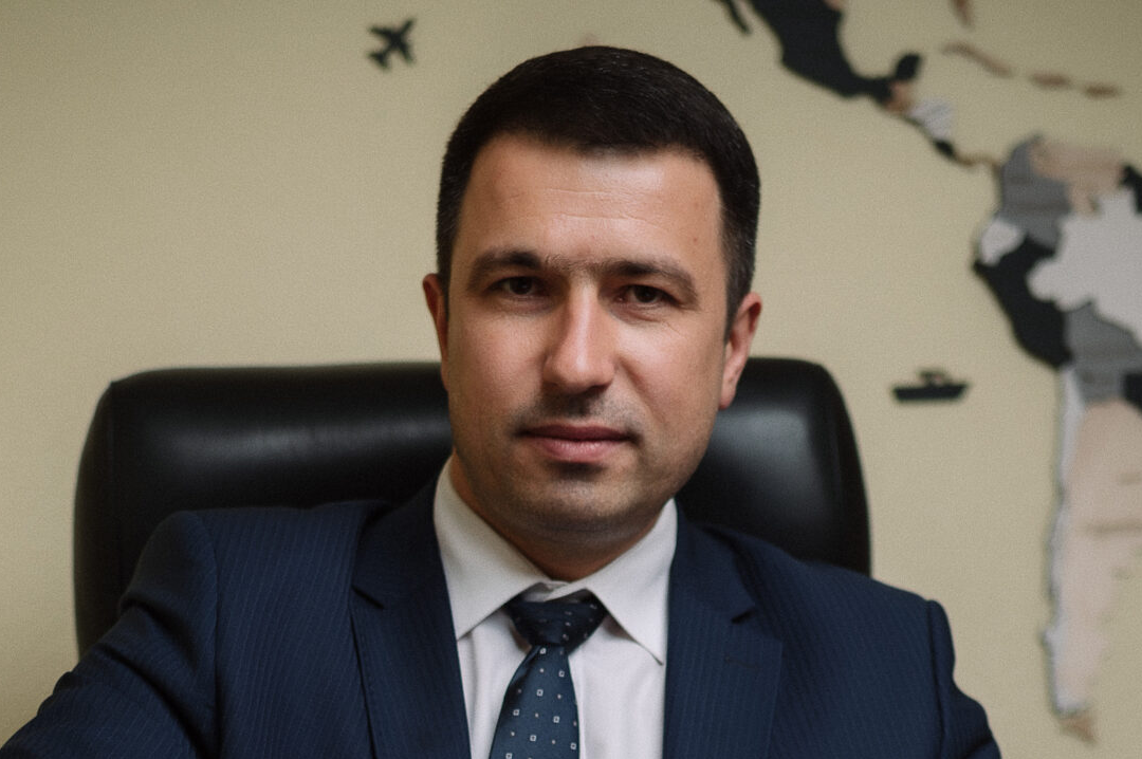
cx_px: 628
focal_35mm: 83
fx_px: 2630
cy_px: 807
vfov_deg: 16.0
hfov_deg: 24.5
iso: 100
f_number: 2
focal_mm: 35
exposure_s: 1/160
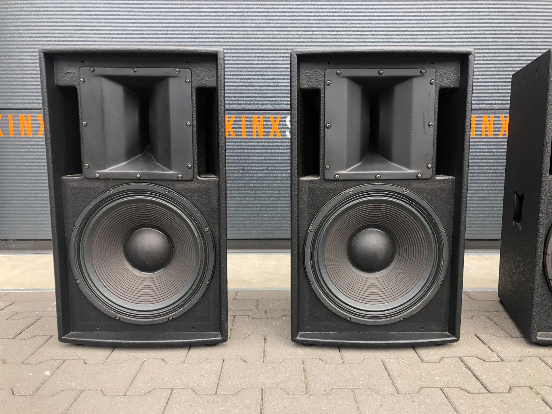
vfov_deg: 49.7
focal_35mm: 28
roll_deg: +0.1
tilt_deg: -7.4
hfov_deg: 63.4
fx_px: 446
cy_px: 207
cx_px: 276
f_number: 1.8
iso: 20
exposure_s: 1/219
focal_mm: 4
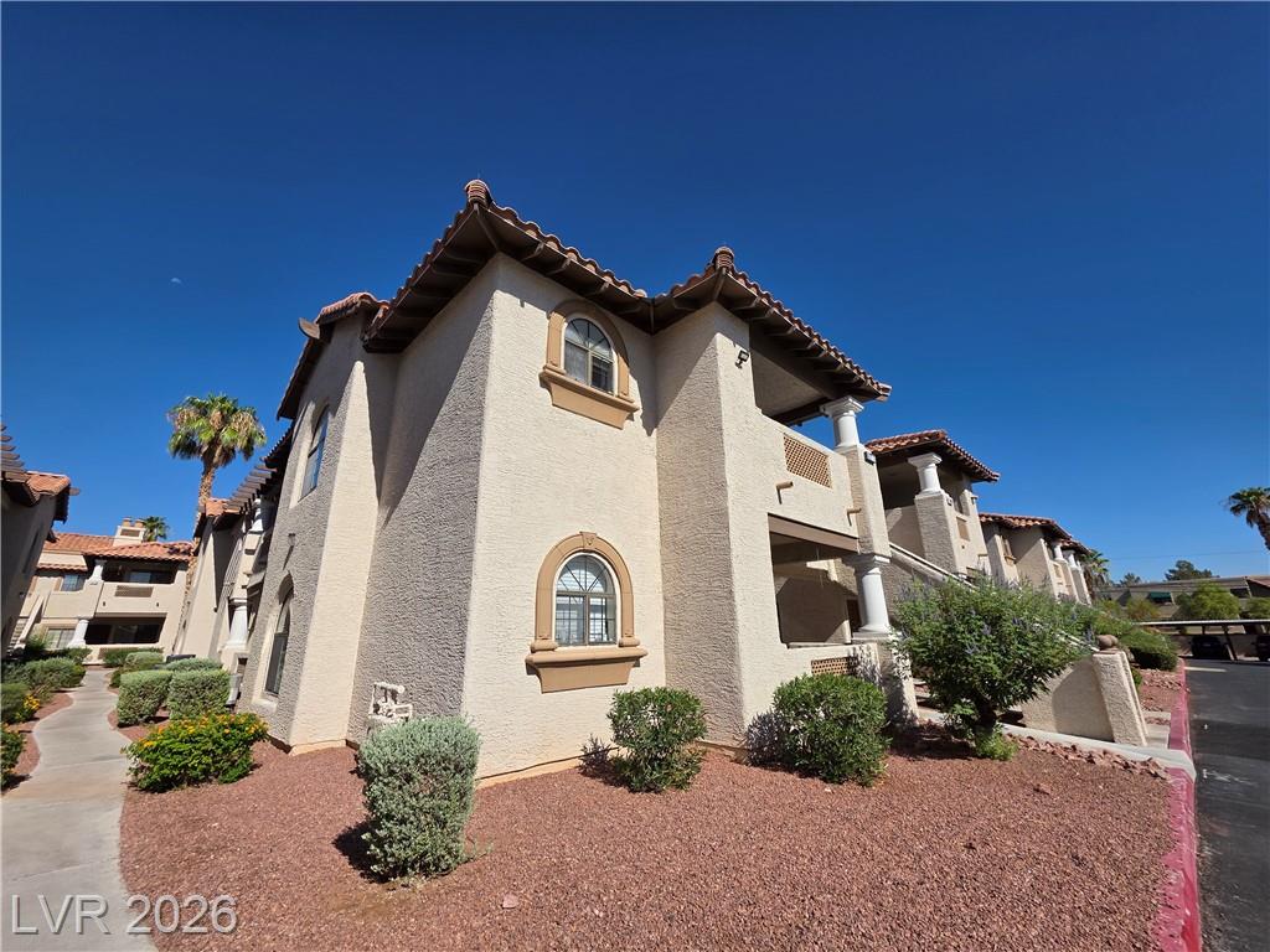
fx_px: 477
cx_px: 635
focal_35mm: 13
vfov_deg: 89.9
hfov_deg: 106.2
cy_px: 476
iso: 40
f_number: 1.9
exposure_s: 1/3758
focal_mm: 2.2
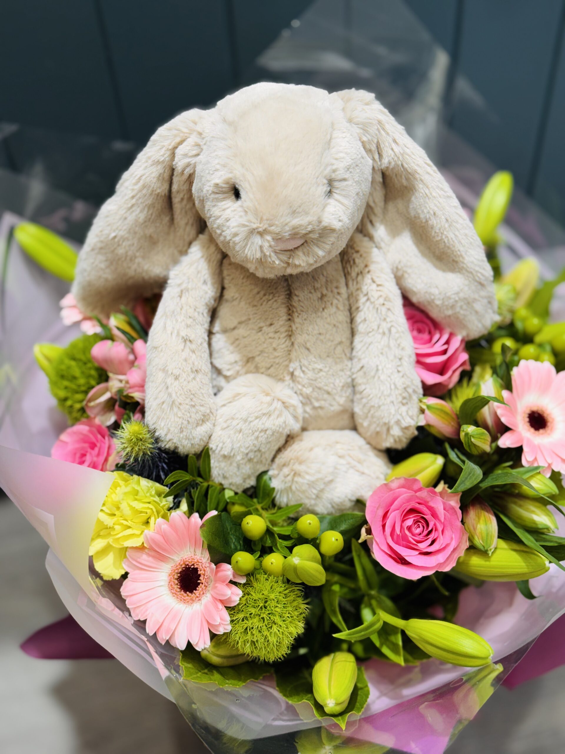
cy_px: 377
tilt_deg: -52.6
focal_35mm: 48
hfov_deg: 30.3
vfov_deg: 39.7
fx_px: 1045
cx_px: 282
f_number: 1.78
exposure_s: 1/130
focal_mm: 6.76
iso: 50
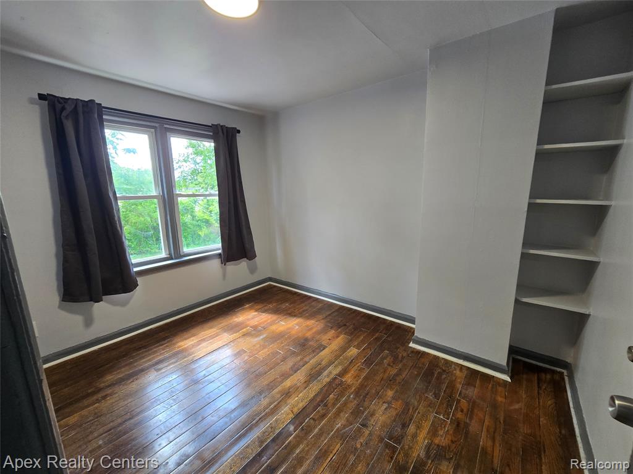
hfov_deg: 106.2
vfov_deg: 89.9
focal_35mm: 13
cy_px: 237
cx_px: 316
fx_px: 238
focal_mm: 2.2
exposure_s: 1/60
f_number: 2.2
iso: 80
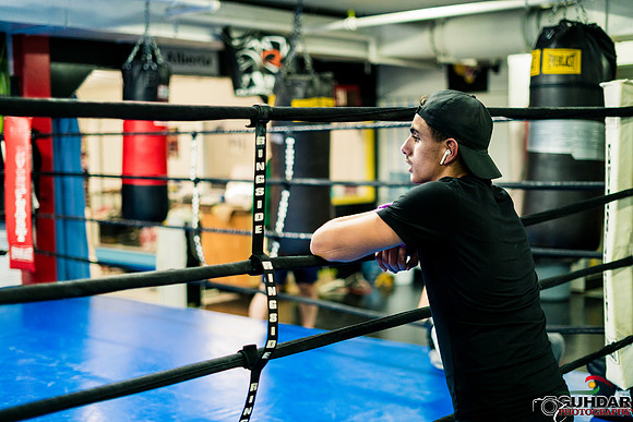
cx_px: 316
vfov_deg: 27.0
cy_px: 211
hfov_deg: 39.6
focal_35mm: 50
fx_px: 879
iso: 3200
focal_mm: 50
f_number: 1.8
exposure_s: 1/640
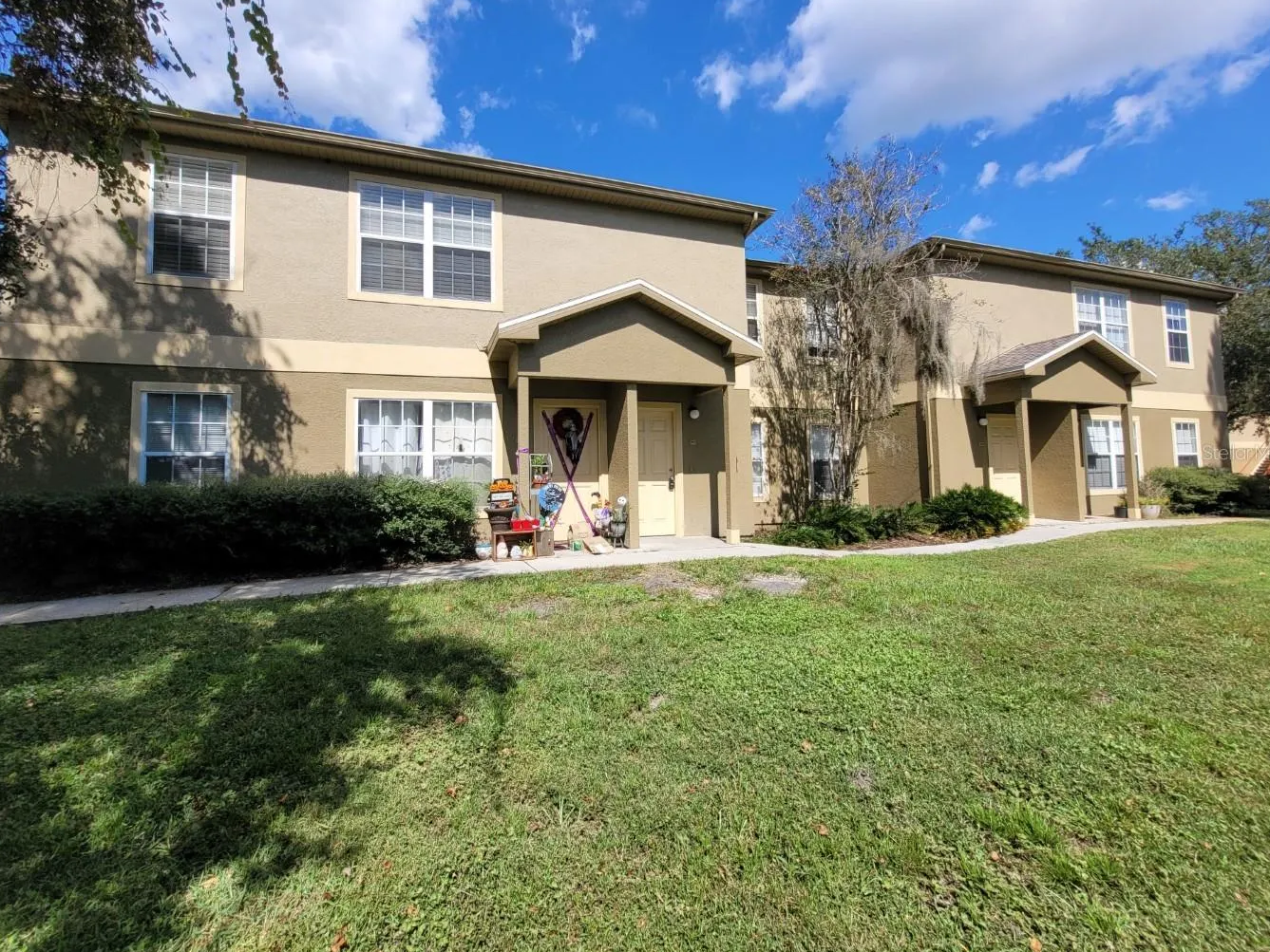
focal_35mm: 14
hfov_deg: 102.0
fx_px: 514
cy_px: 452
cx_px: 608
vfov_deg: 85.6
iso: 40
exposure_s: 1/1406
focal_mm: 1.74
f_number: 2.2
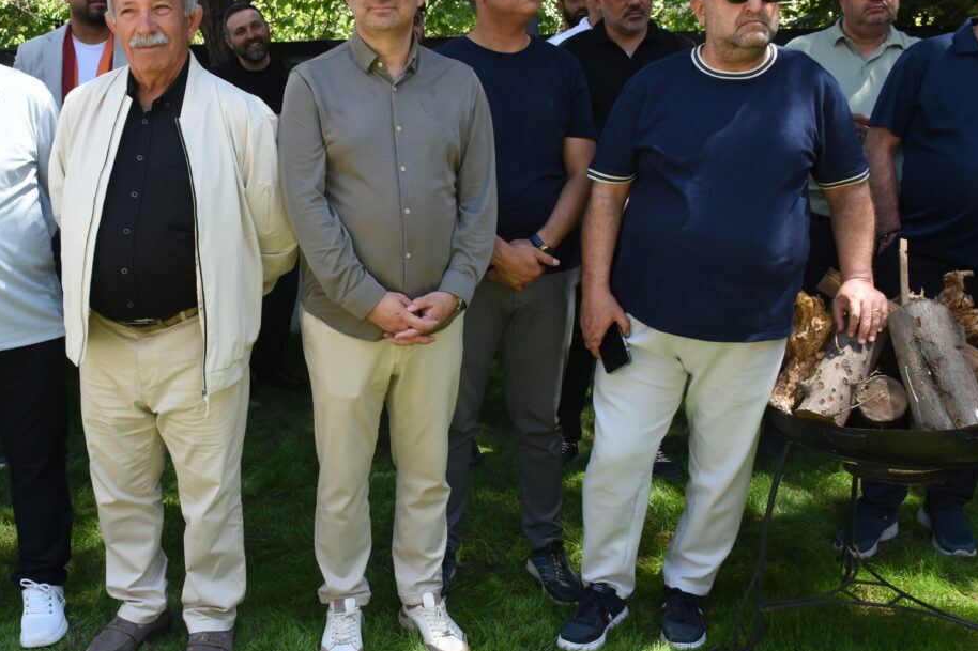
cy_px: 276
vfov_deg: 31.8
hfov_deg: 45.7
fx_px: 1141
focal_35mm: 42
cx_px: 322
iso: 640
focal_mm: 20
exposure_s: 1/200
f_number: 7.1
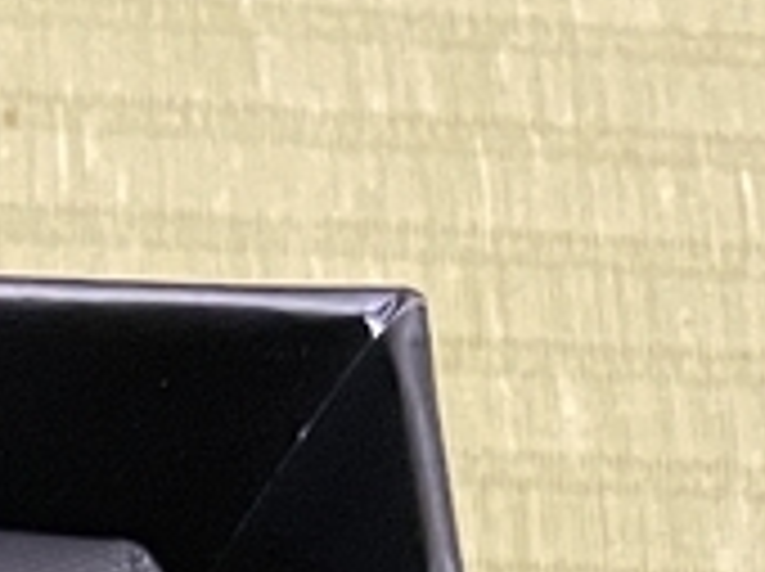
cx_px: -1382
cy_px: 1856
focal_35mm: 184
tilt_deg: -73.4
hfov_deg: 9.1
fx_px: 4061
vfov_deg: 7.0
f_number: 1.6
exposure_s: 1/50
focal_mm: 5.1
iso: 500
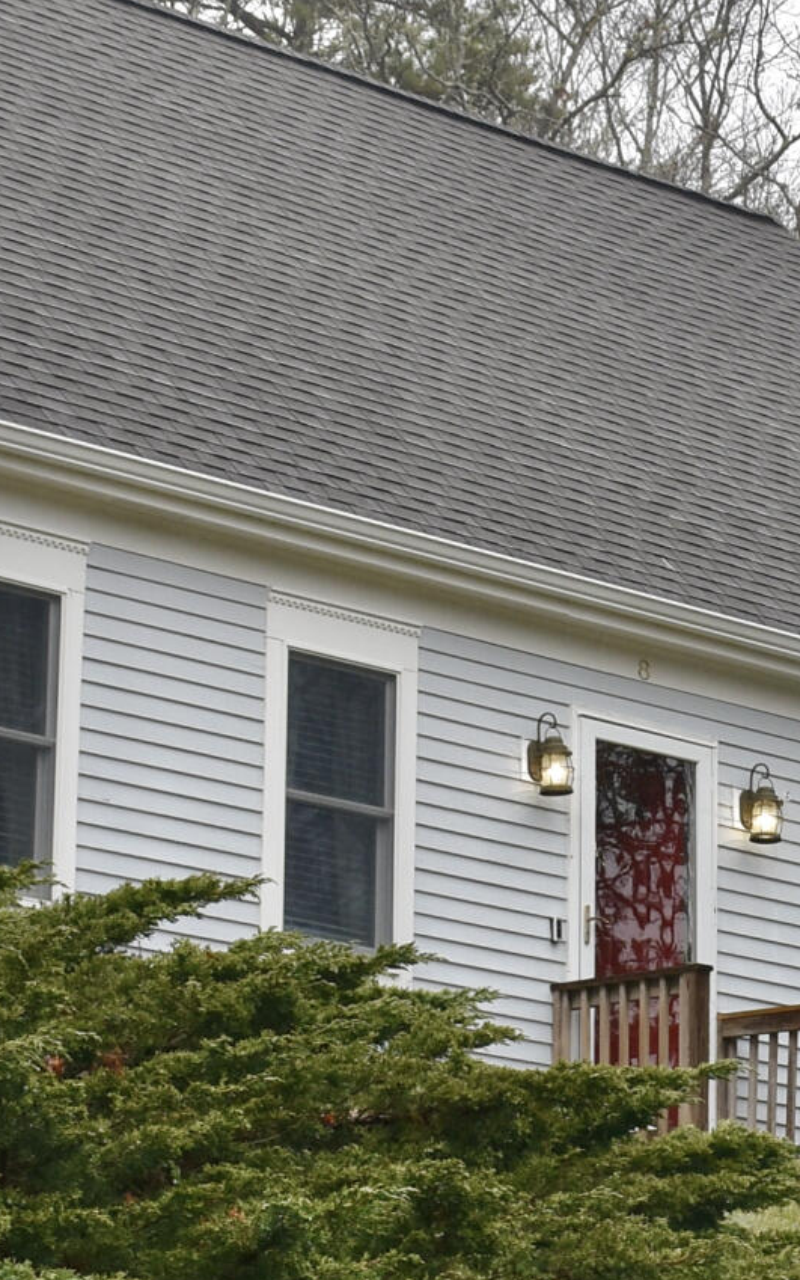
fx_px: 5084
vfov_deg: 14.3
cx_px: 795
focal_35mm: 146
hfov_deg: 8.9
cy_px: 770
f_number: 5.6
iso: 100
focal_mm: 27
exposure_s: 1/250
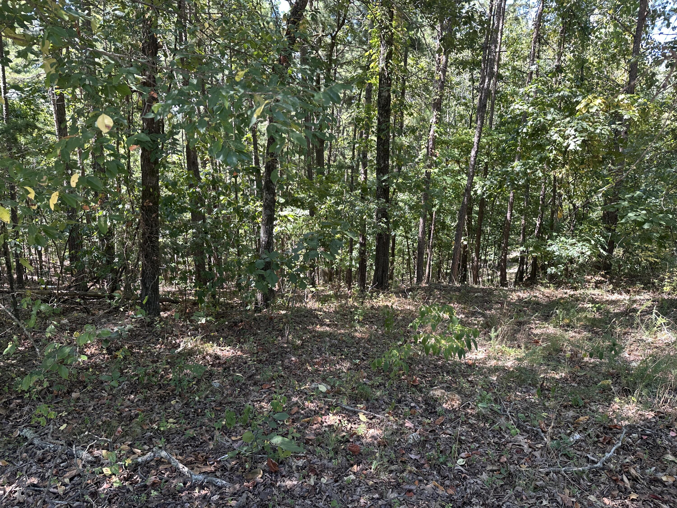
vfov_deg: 56.8
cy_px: 254
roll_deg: -1.7
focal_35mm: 24
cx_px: 338
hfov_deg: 71.6
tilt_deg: -15.2
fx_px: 469
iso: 64
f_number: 1.78
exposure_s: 1/121
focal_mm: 6.86
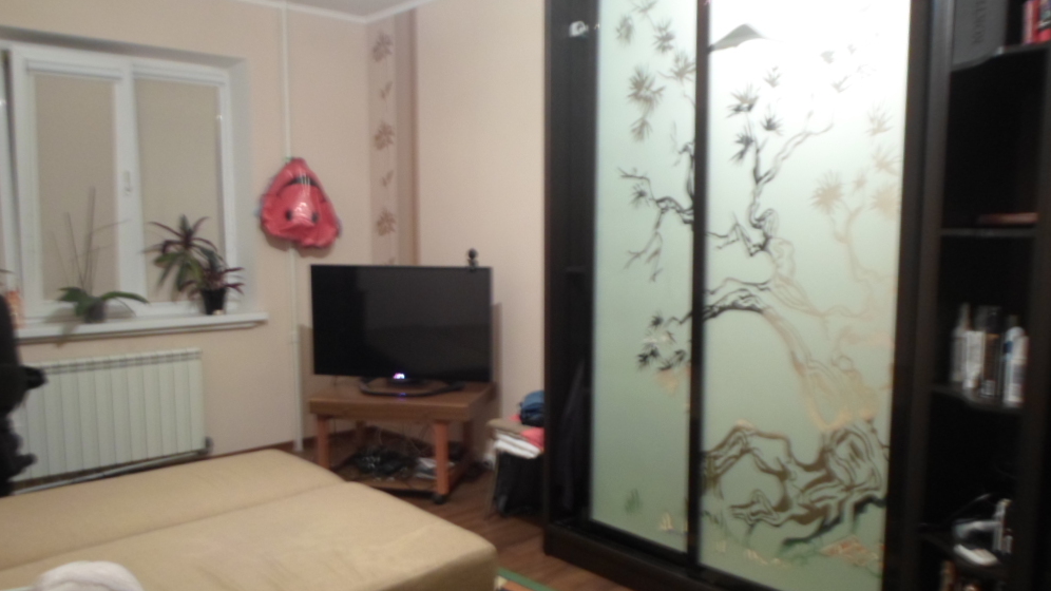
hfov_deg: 67.9
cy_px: 331
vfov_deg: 41.4
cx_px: 517
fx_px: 780
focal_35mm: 28
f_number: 2.5
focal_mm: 4.5
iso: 100
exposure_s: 1
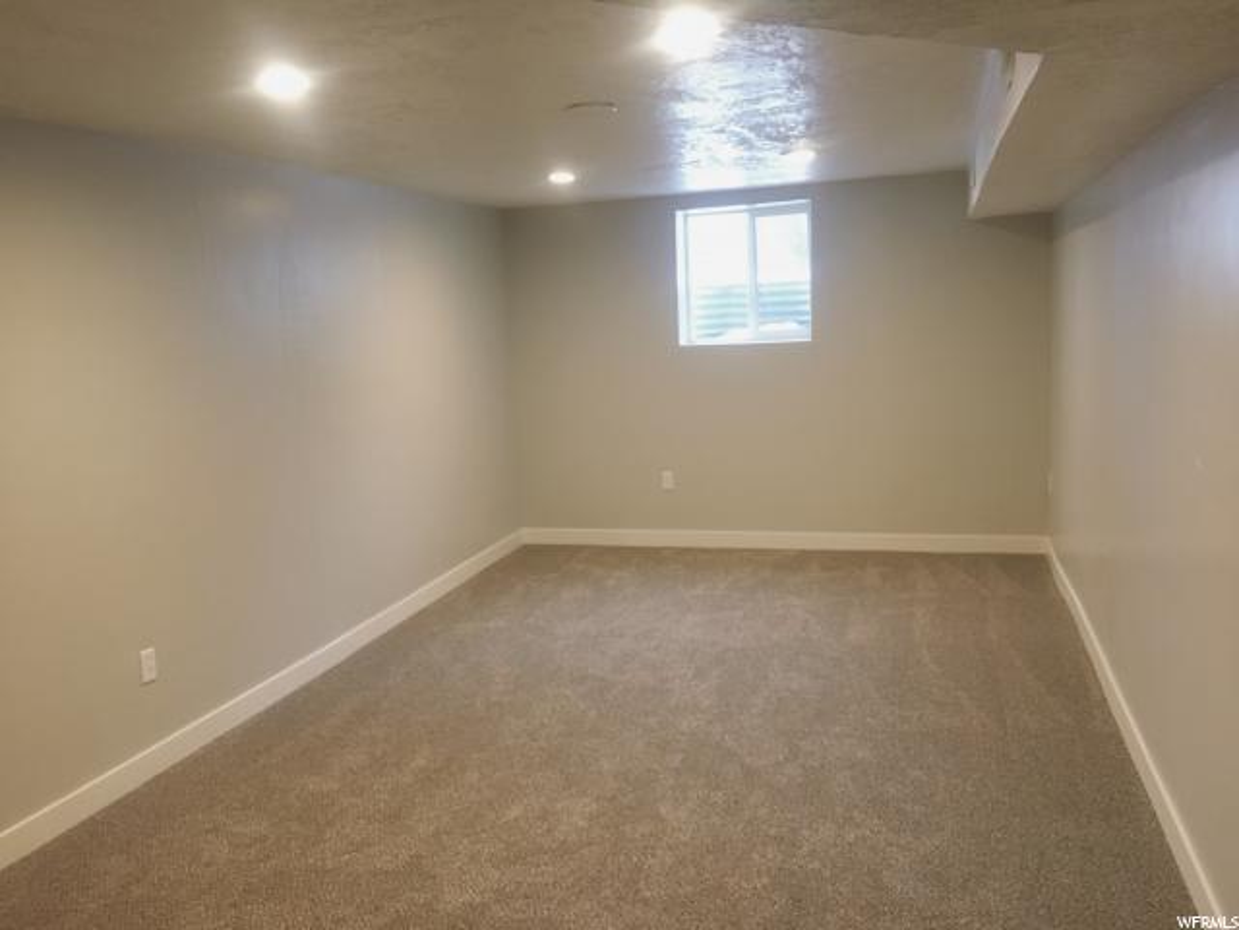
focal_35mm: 29
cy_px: 465
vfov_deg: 48.2
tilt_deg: -8.1
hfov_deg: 61.7
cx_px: 620
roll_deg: +3.2
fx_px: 1038
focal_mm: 4.15
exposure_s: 1/30
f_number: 2.2
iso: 160
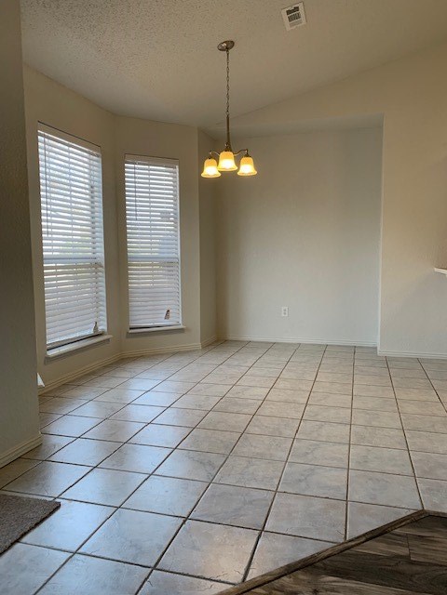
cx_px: 224
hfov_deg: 53.1
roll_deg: +1.0
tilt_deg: -3.3
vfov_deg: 67.3
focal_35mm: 26
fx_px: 448
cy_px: 298
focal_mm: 4.25
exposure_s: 1/121
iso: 50
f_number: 1.8
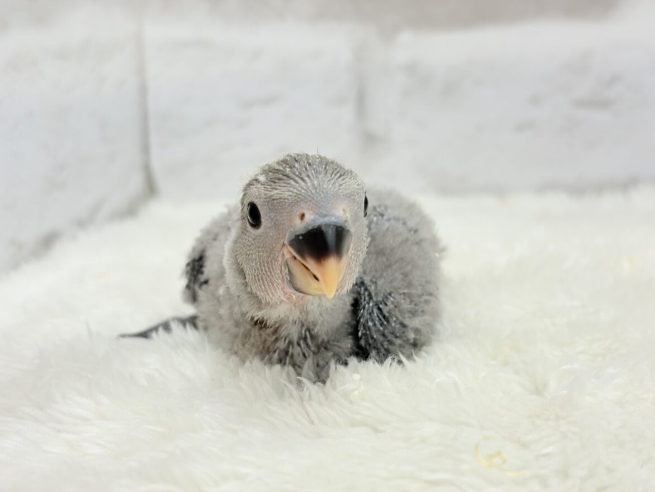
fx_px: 1003
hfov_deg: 36.2
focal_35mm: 53
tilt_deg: -11.2
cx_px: 322
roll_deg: +2.6
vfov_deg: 27.5
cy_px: 246
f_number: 1.6
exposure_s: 1/100
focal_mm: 5.96
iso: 64
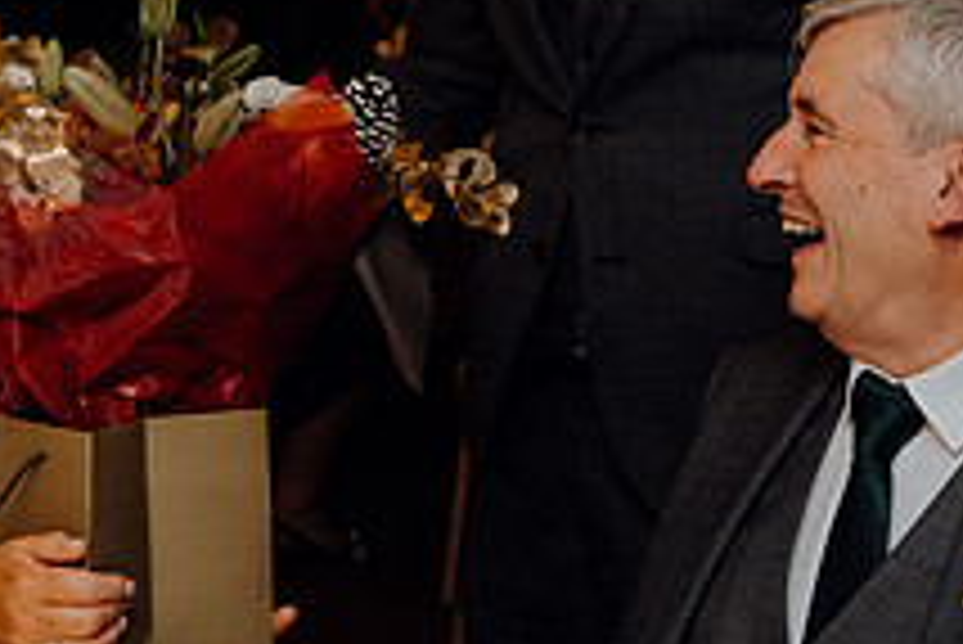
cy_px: 119
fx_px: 3185
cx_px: 288
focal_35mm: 119
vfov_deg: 11.5
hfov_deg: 17.1
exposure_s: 1/160
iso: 2500
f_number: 3.5
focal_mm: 44
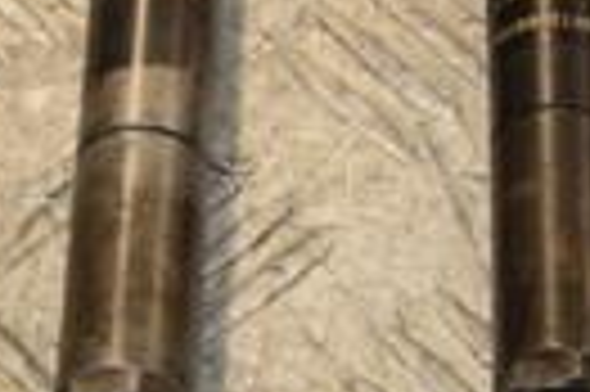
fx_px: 5402
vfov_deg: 4.2
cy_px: 54
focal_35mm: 330
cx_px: 419
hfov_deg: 6.2
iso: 800
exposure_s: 1/200
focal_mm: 48
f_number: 8
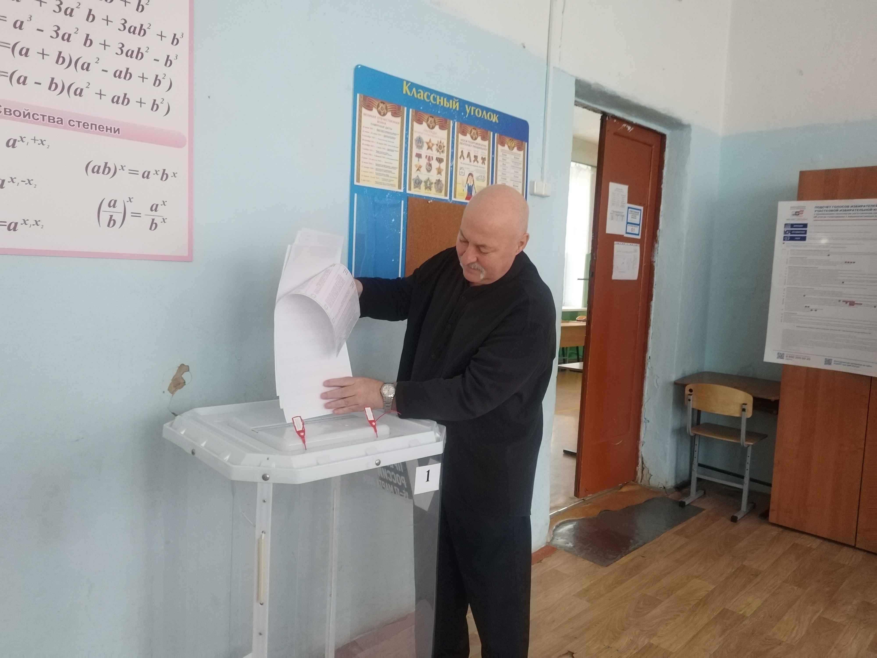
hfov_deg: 67.3
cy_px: 329
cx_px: 438
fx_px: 659
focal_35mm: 26
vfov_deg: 53.1
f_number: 1.8
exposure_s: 1/100
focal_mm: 6.24
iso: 1548
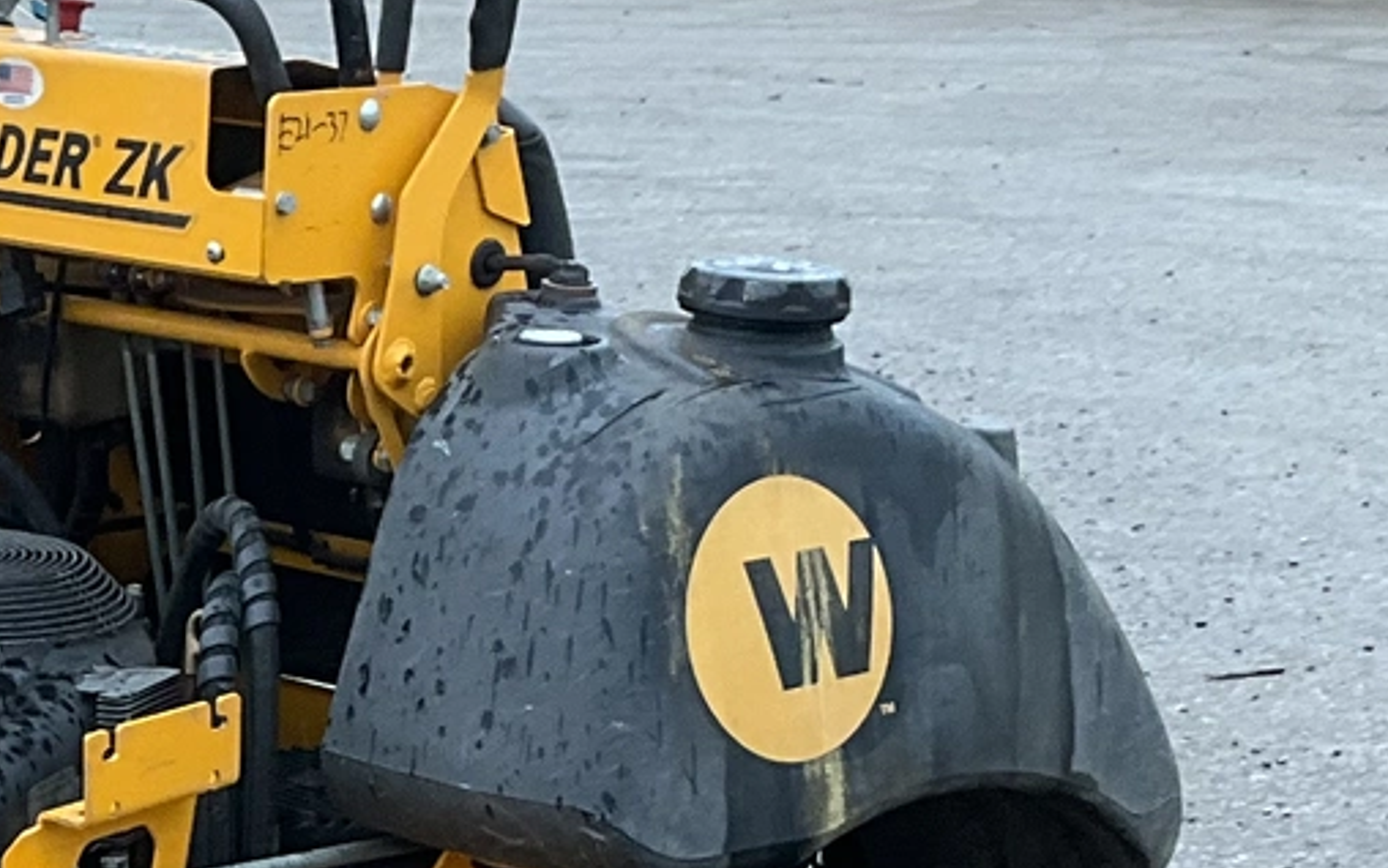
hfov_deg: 16.7
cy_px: 1114
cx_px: -109
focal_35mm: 121
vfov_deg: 10.6
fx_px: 4579
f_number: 1.8
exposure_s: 1/121
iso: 64
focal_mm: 3
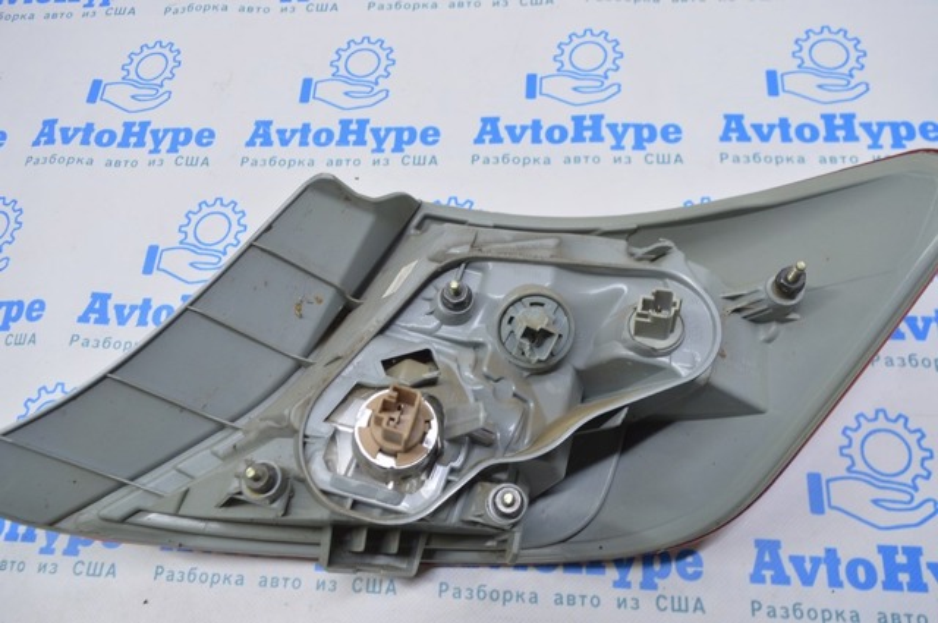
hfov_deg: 67.4
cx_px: 469
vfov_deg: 47.8
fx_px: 703
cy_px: 312
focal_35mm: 27
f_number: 5.6
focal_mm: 18
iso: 400
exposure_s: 1/20
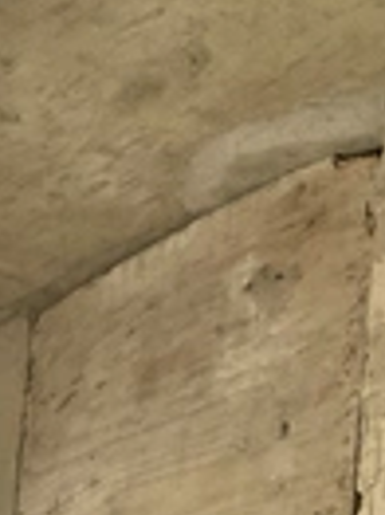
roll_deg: -1.8
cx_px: -220
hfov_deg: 11.8
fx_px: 1768
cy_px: 1124
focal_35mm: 119
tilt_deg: -0.4
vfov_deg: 13.4
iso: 125
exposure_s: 1/121
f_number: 1.8
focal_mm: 4.25
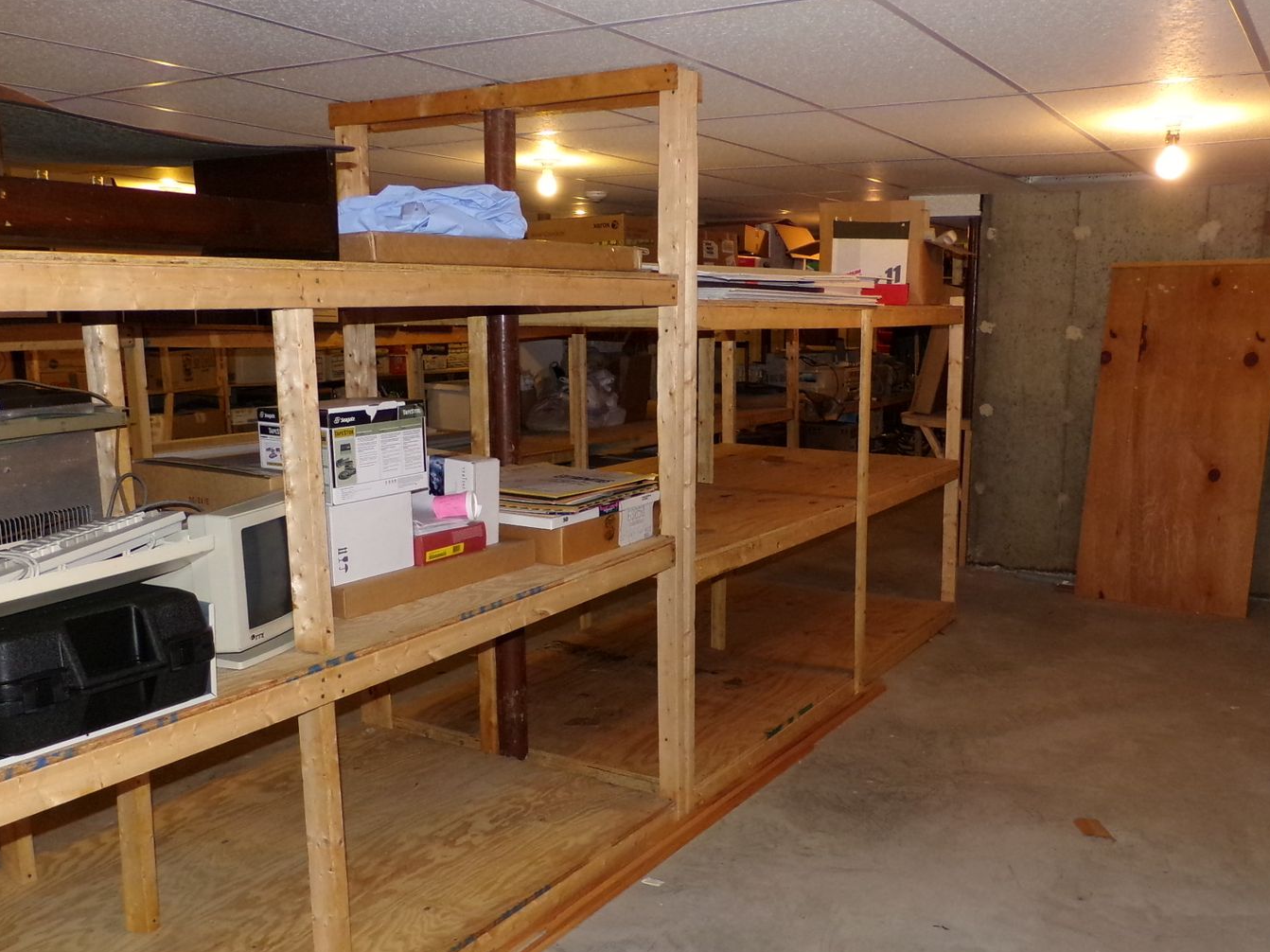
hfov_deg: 58.3
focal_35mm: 31
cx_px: 678
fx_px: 1137
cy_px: 503
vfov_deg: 45.4
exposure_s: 1/34
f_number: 3.2
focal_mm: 4.7
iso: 200
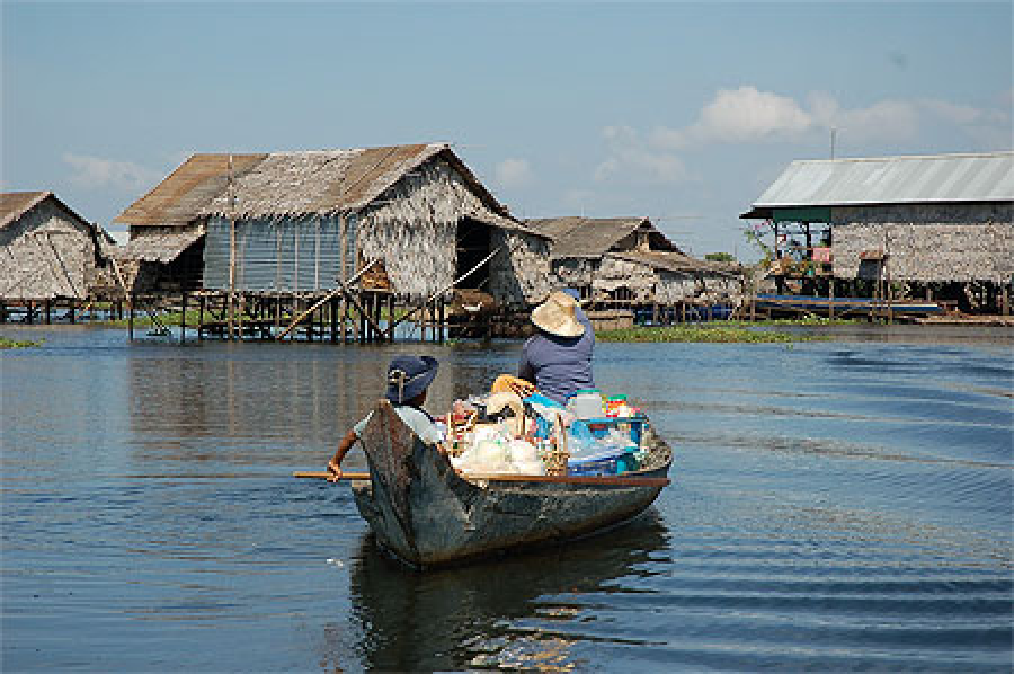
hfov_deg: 24.2
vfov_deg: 16.2
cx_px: 507
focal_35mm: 84
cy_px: 337
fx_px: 2363
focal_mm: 56
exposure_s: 1/640
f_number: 6.3
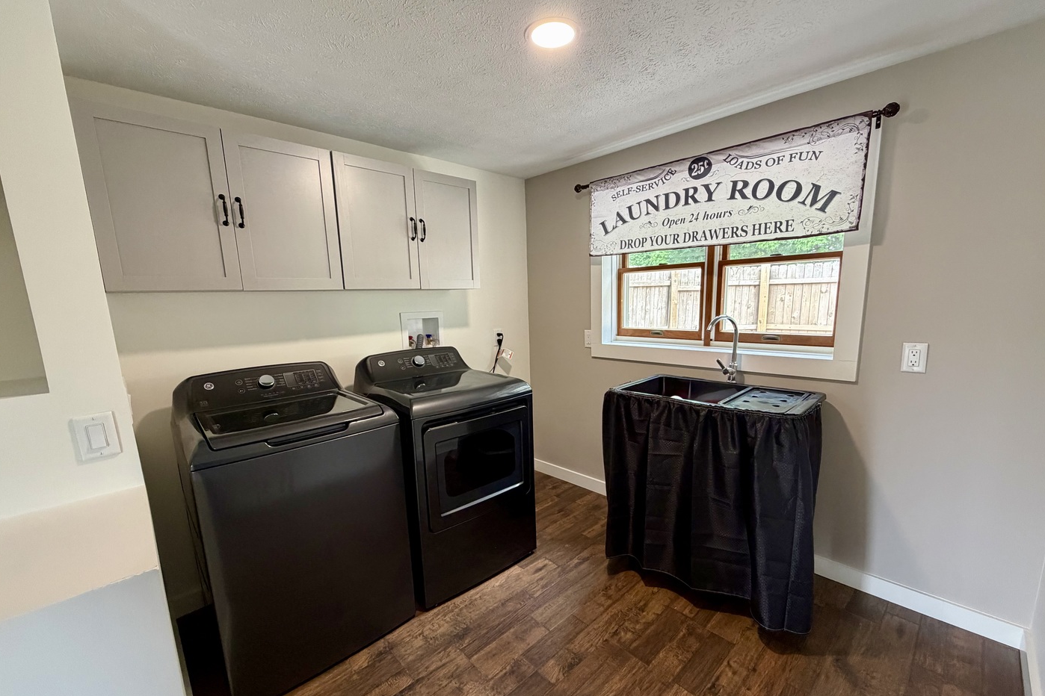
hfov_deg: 100.4
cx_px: 528
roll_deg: +2.3
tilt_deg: -10.1
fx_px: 435
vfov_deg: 77.2
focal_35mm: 15
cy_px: 373
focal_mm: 2.22
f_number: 2.2
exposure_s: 1/73
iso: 320
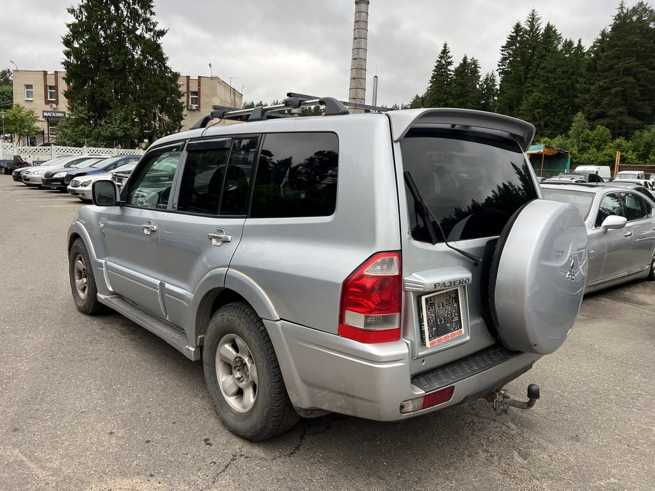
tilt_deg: -9.5
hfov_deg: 67.3
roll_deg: -1.9
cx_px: 328
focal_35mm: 26
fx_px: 492
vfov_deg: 53.1
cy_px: 246
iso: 50
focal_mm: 5.7
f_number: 1.5
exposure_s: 1/709
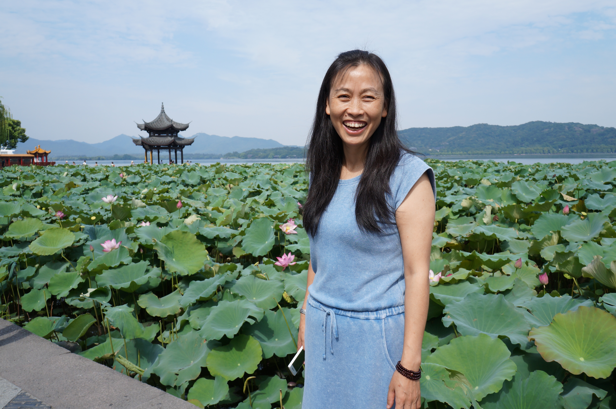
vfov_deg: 45.6
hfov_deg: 64.6
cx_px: 308
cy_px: 204
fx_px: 487
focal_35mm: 28
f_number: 8
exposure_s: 1/500
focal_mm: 19
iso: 200
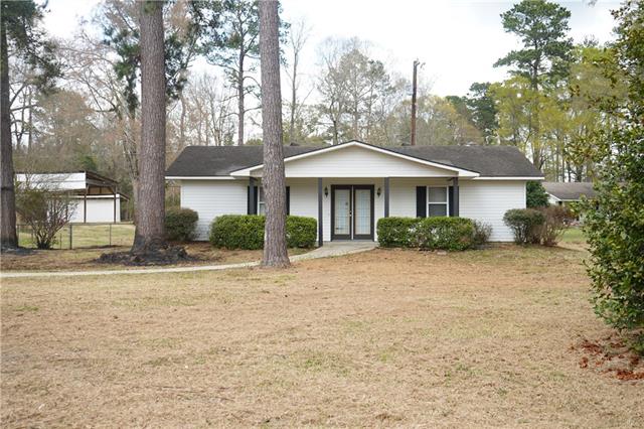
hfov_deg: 46.4
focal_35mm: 42
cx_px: 322
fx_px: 751
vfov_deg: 31.9
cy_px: 214
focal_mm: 42
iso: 100
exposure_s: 1/80
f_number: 5.6
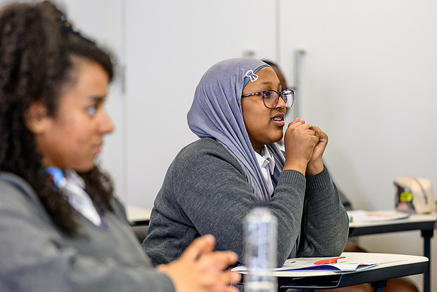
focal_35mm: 129
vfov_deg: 10.6
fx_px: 1568
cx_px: 218
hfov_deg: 15.9
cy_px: 146
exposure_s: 1/640
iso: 1600
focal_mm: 85
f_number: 1.8
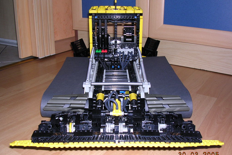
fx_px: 258
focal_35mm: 40
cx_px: 116
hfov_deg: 48.5
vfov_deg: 33.4
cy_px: 85
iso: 100
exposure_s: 1/60.1
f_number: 2.8
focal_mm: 5.8
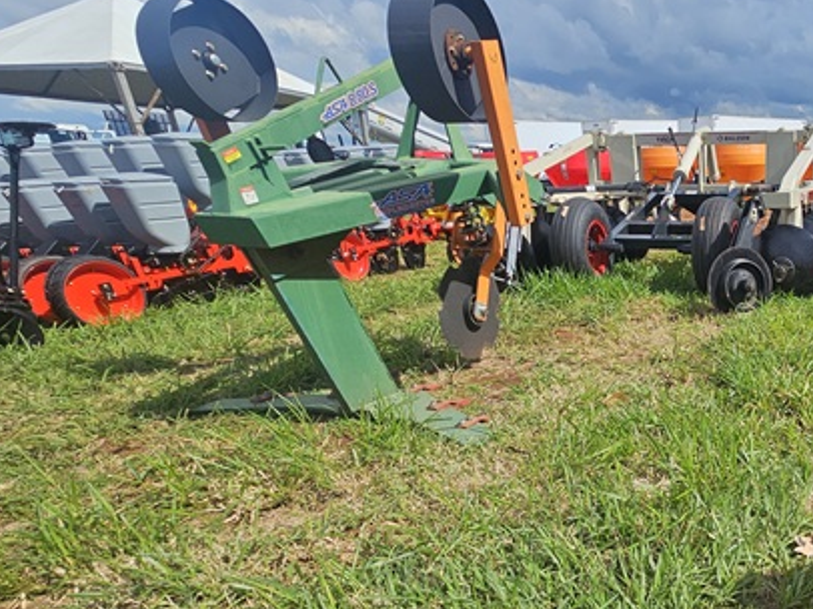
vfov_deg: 51.2
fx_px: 587
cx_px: 721
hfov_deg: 59.8
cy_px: 494
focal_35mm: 25
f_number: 2.2
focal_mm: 2.2
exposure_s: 1/2782
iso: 50
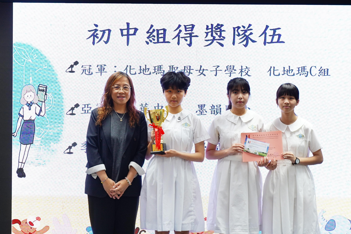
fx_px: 946
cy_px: 117
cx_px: 176
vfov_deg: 14.1
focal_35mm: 97
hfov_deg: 21.0
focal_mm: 65
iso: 1000
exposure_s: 1/160
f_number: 3.5
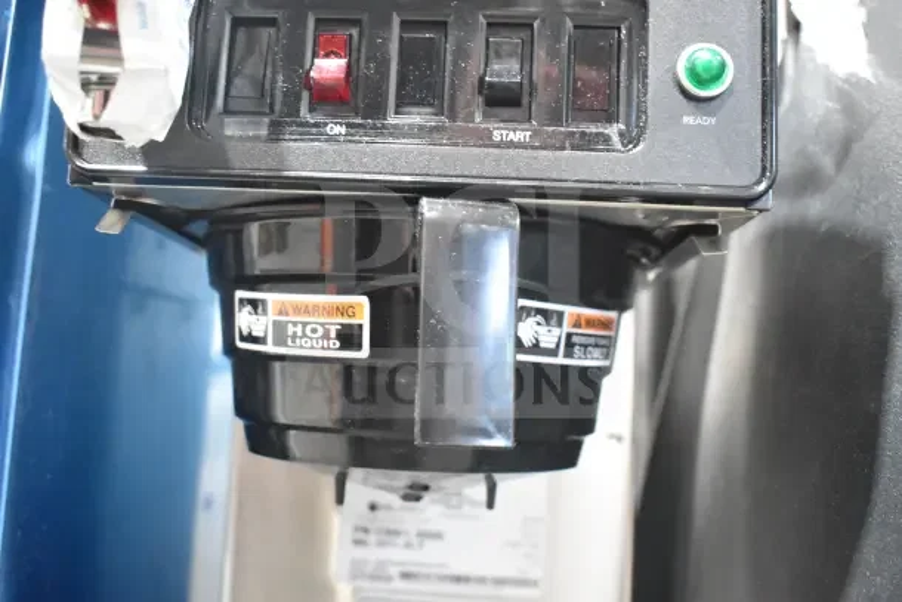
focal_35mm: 36
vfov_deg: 36.9
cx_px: 451
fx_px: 902
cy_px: 301
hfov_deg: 53.1
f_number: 4.5
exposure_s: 1/80
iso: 6400
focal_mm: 24
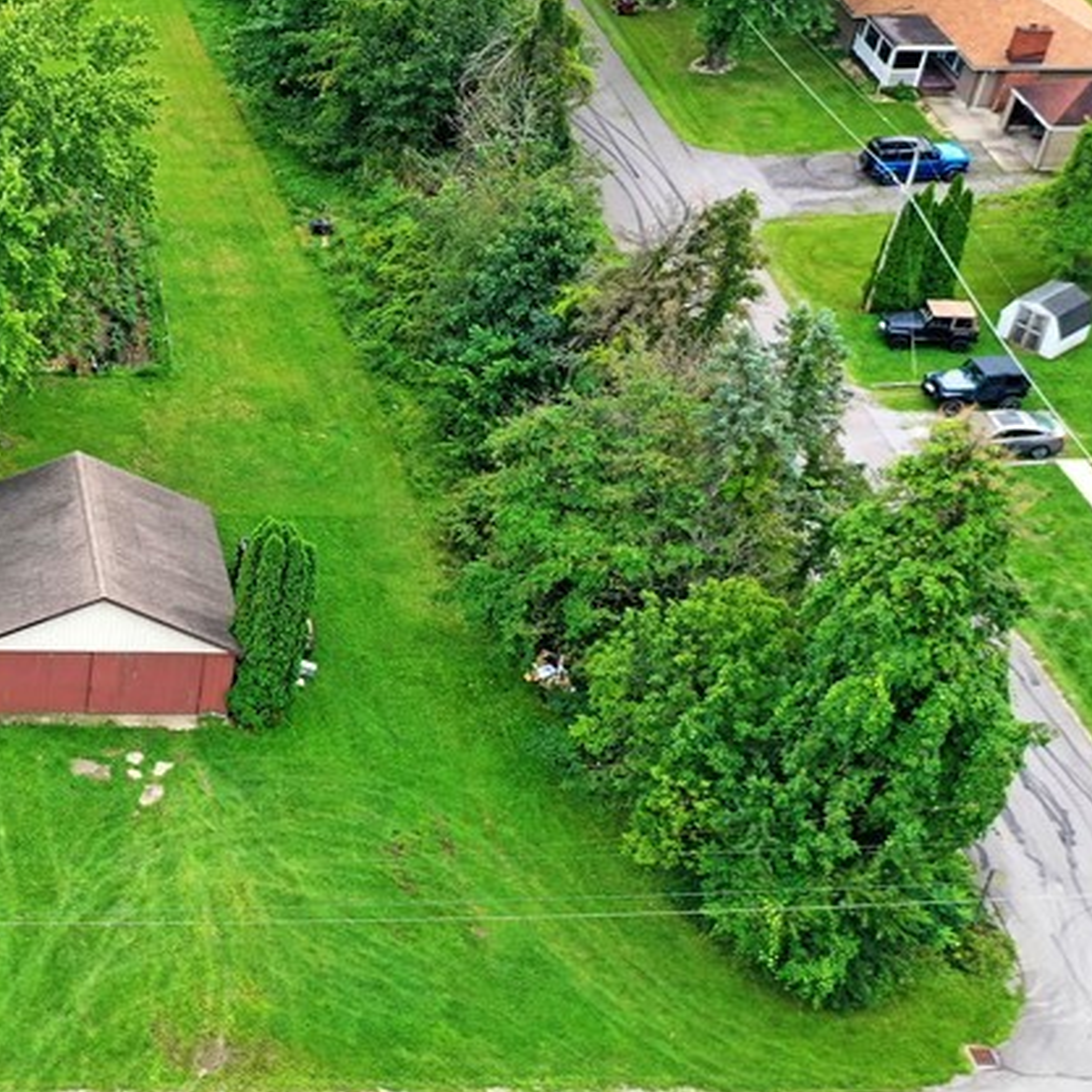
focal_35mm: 62
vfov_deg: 27.6
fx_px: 2213
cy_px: 377
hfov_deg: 24.6
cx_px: -280
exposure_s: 1/160
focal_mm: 10.26
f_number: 4.5
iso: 100
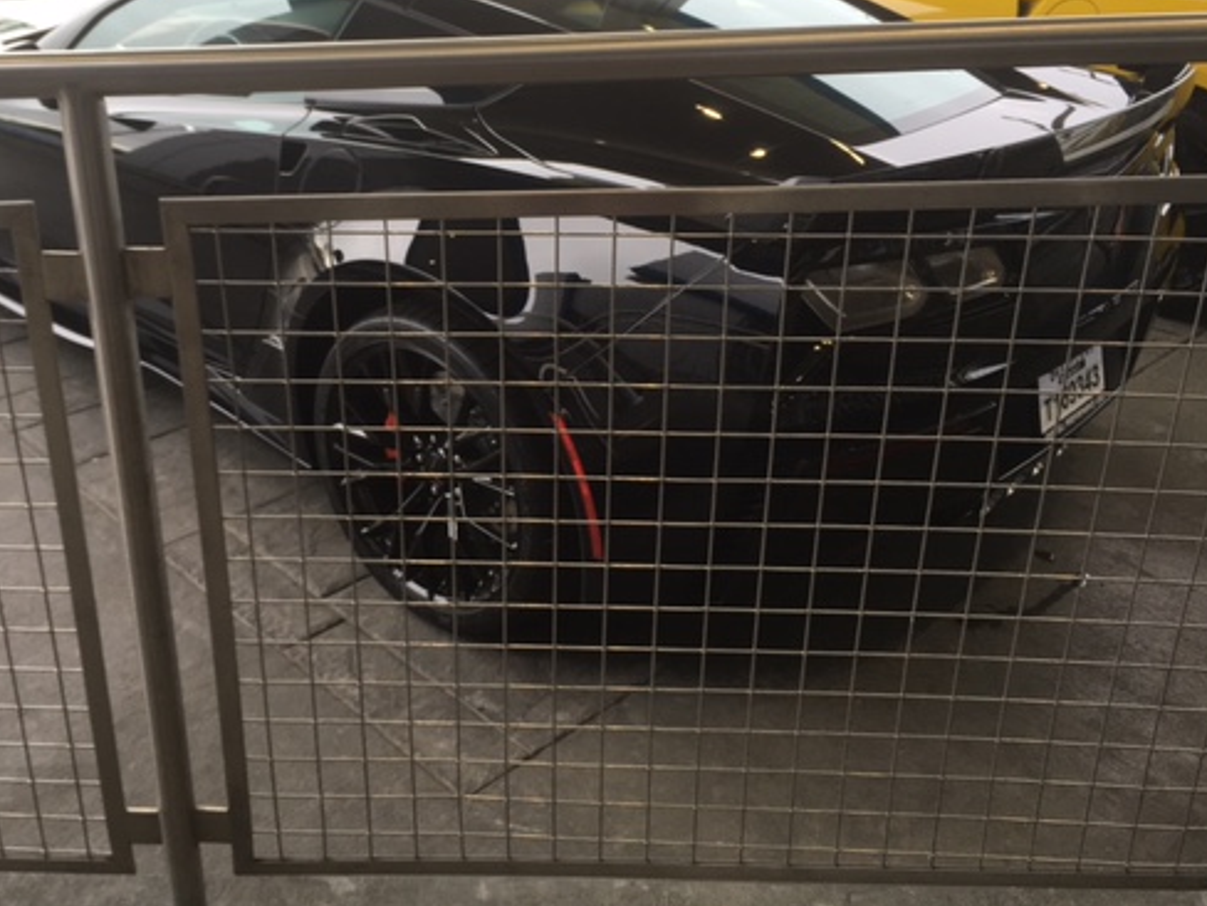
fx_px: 1325
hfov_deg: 48.5
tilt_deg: -23.9
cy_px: 319
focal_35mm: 38
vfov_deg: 37.4
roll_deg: +2.4
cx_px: 453
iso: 32
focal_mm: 4.15
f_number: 2.2
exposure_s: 1/120
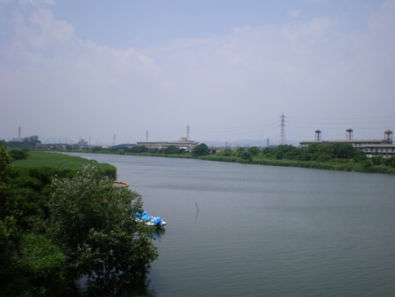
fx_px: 434
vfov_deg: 37.8
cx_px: 198
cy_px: 148
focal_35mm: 38
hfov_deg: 49.0
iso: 64
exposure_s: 1/500
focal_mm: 6.3
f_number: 4.6
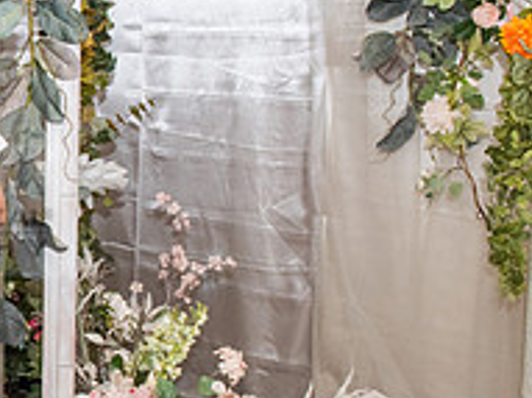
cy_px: 210
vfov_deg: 21.0
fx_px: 1075
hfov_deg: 24.2
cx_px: -164
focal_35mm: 70
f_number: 4.5
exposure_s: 1/125
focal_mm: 24
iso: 1600
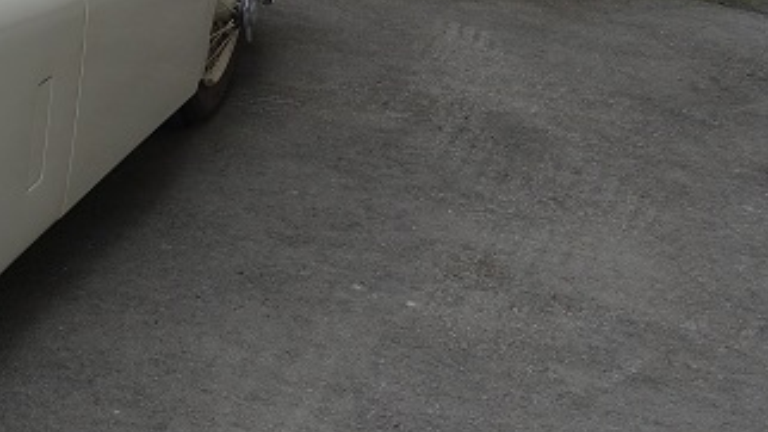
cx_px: -343
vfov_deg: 15.2
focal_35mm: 78
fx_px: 1588
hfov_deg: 22.8
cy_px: 2
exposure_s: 1/400
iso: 125
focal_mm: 8.8
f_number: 4
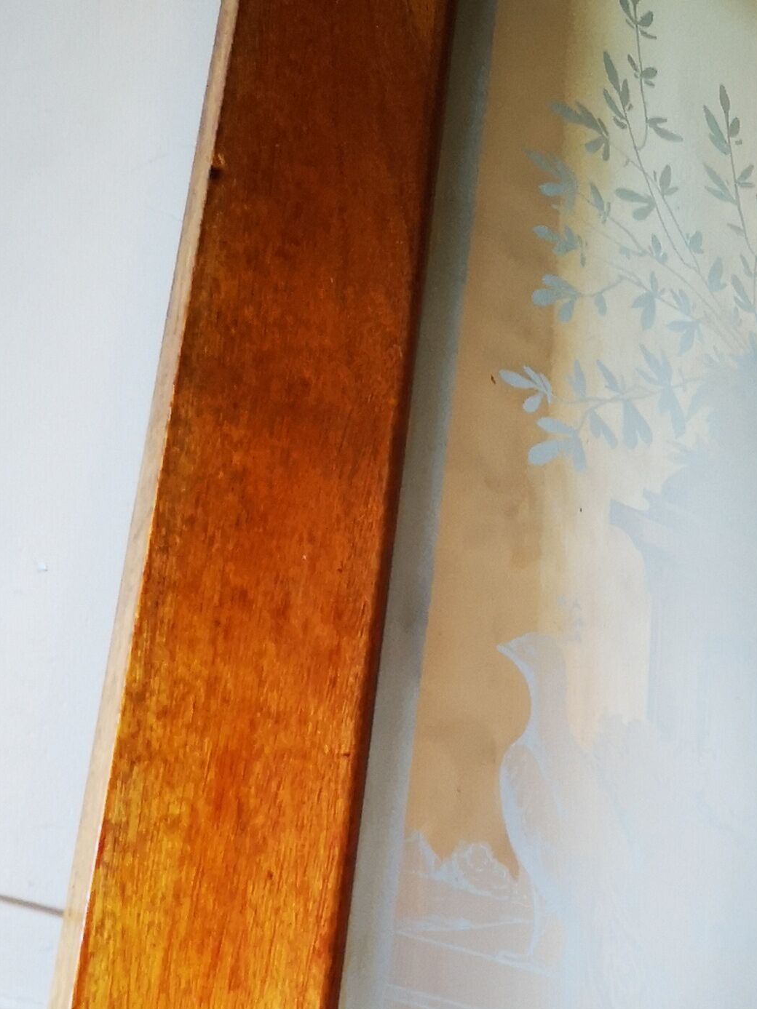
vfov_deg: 25.8
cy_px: 1036
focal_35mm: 71
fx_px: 2071
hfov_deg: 19.9
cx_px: 819
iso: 320
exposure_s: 1/36
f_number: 1.8
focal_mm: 5.58
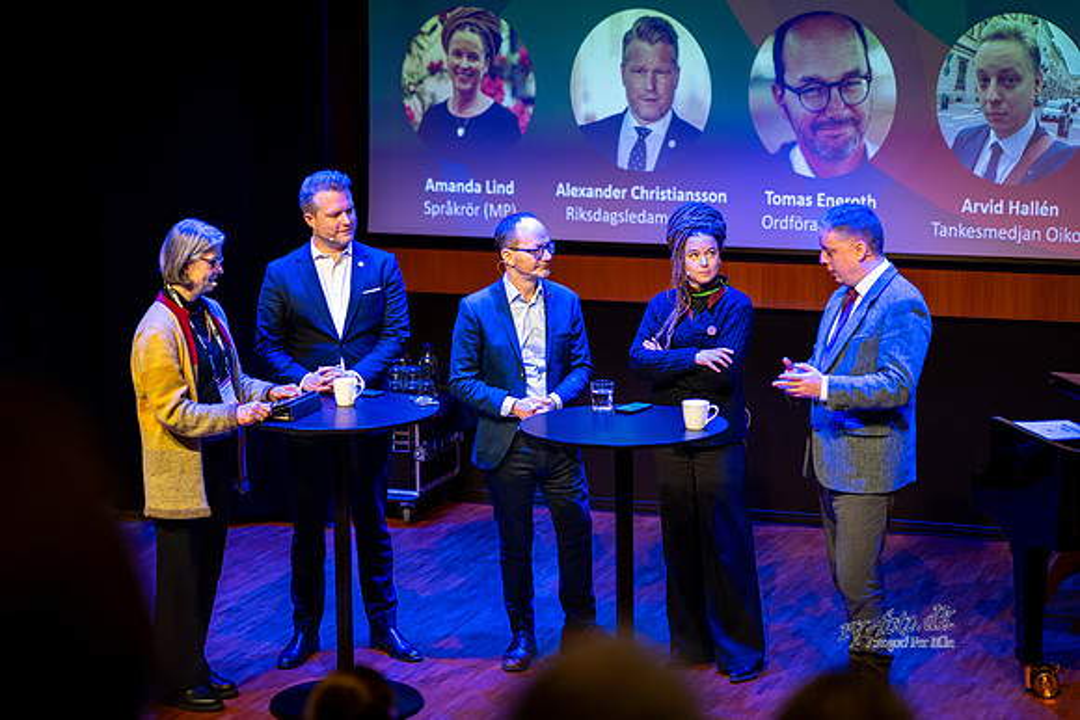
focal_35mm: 85
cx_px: 540
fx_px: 2550
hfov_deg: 23.9
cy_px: 360
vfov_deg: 16.1
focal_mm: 85
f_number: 1.6
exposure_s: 1/200
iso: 800
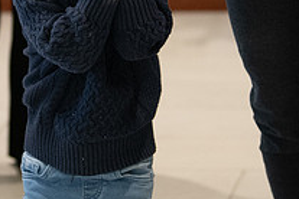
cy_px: -23
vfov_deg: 3.6
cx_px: 29
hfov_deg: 5.4
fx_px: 3181
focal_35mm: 383
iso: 2000
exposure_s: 1/500
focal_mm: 86
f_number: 2.8
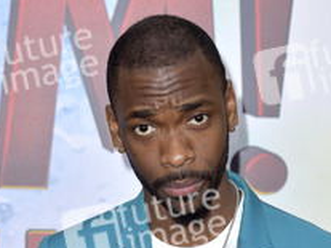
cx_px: 191
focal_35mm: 227
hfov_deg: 8.7
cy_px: 307
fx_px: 2169
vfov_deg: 6.5
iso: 400
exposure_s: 1/250
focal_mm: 122
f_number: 6.3
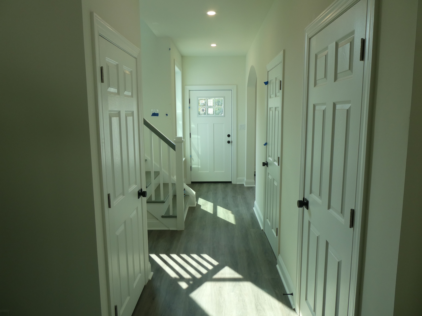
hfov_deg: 71.6
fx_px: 293
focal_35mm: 24
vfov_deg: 56.8
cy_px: 158
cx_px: 211
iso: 80
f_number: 3.3
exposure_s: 1/80
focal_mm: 4.3
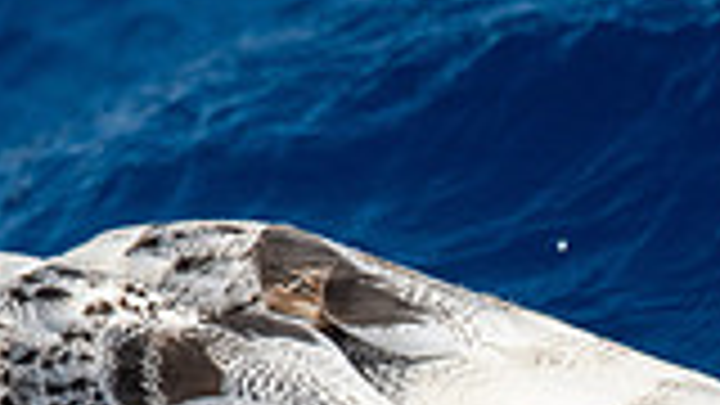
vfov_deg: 0.7
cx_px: 694
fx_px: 33639
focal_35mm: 1762
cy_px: 625
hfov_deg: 1.2
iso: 100
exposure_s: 1/2500
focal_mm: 360
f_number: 6.3
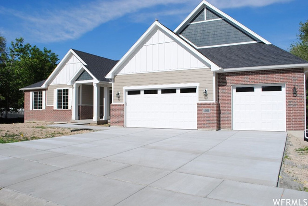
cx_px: 154
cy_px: 103
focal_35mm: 30
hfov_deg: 61.9
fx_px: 257
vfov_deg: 43.7
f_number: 10
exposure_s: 1/400
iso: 100
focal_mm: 20
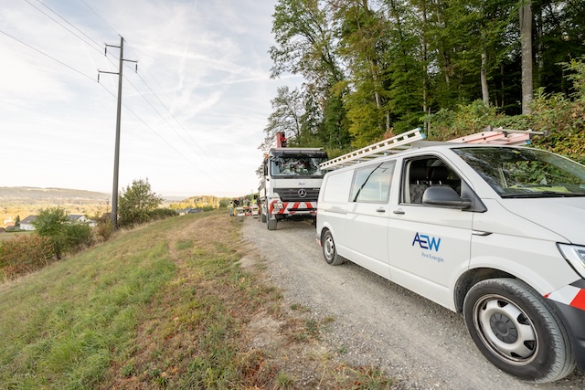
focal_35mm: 16
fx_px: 260
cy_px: 195
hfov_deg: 96.7
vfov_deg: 73.8
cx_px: 292
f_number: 5.6
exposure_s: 1/320
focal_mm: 16
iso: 400
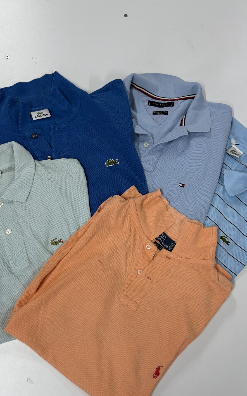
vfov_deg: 59.4
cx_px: 115
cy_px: 229
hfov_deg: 39.4
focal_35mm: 32
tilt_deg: -78.2
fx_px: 345
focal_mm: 5.96
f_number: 1.6
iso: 64
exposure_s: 1/100
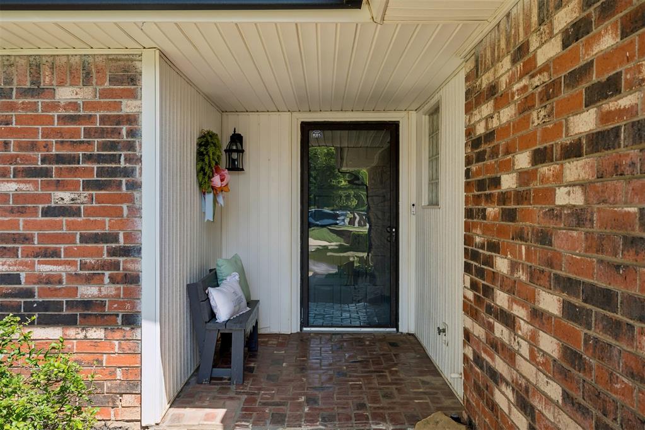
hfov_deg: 57.2
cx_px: 322
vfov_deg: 40.0
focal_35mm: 33
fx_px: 591
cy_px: 215
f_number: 8
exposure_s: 1/200
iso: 200
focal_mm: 33
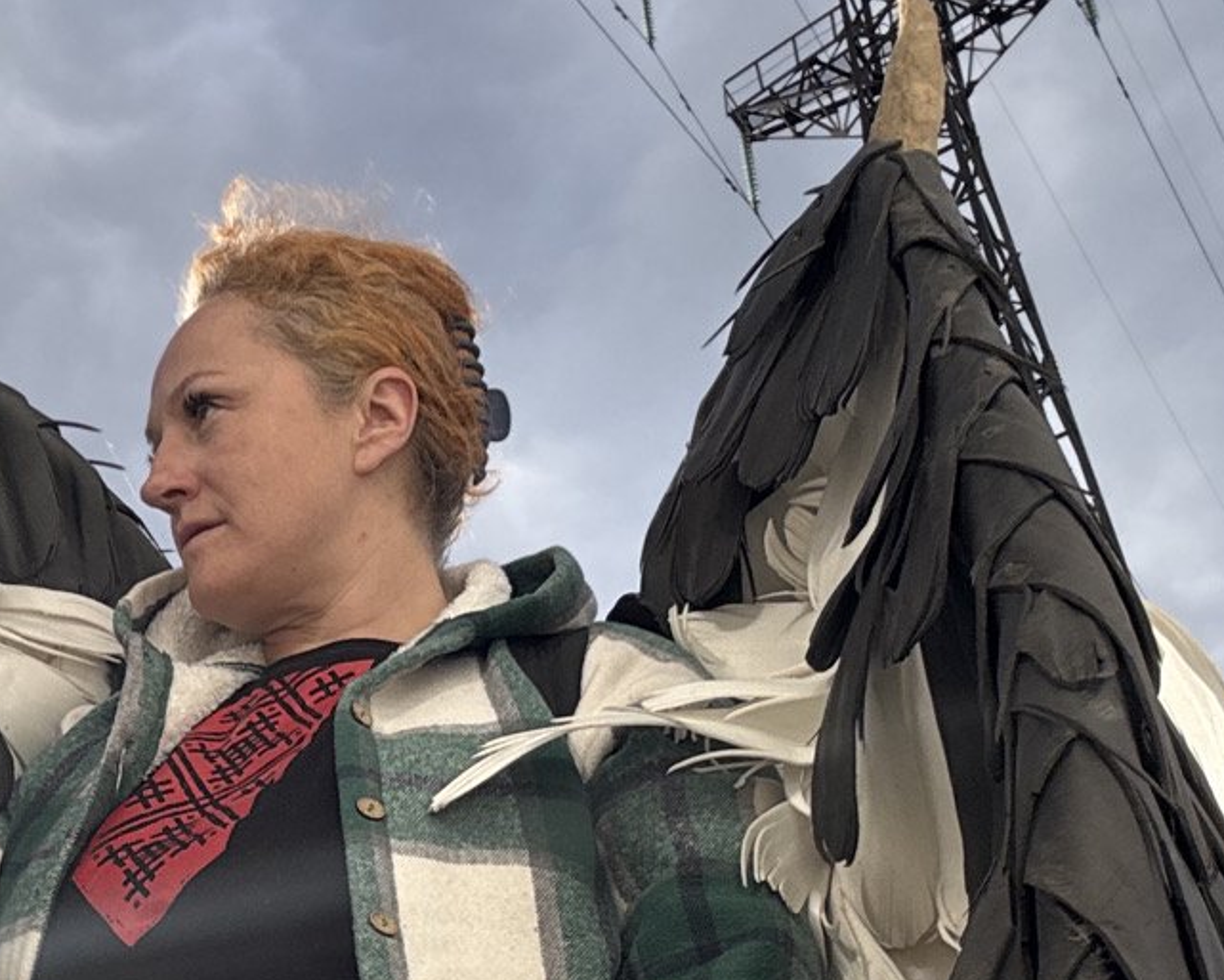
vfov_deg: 21.1
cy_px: 970
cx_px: 290
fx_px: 2536
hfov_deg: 26.7
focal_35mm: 70
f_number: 1.9
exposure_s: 1/1058
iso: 25
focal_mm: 2.69
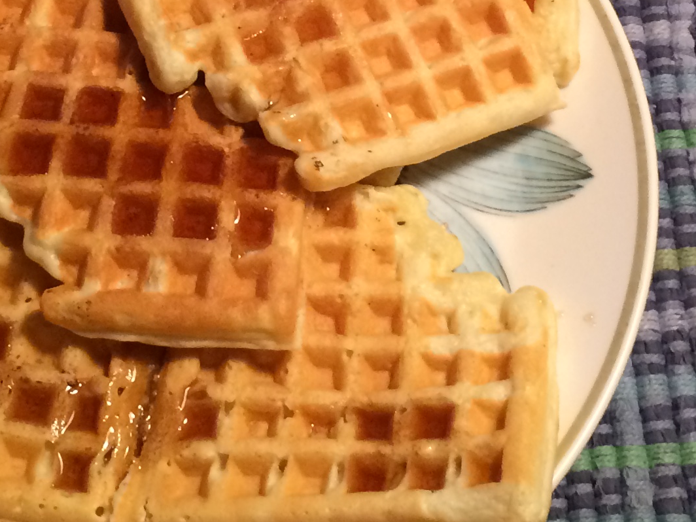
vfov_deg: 16.1
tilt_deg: -57.1
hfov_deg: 22.0
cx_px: 406
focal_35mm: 89
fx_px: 1789
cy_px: -55
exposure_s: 1/30
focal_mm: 4.15
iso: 160
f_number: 2.2
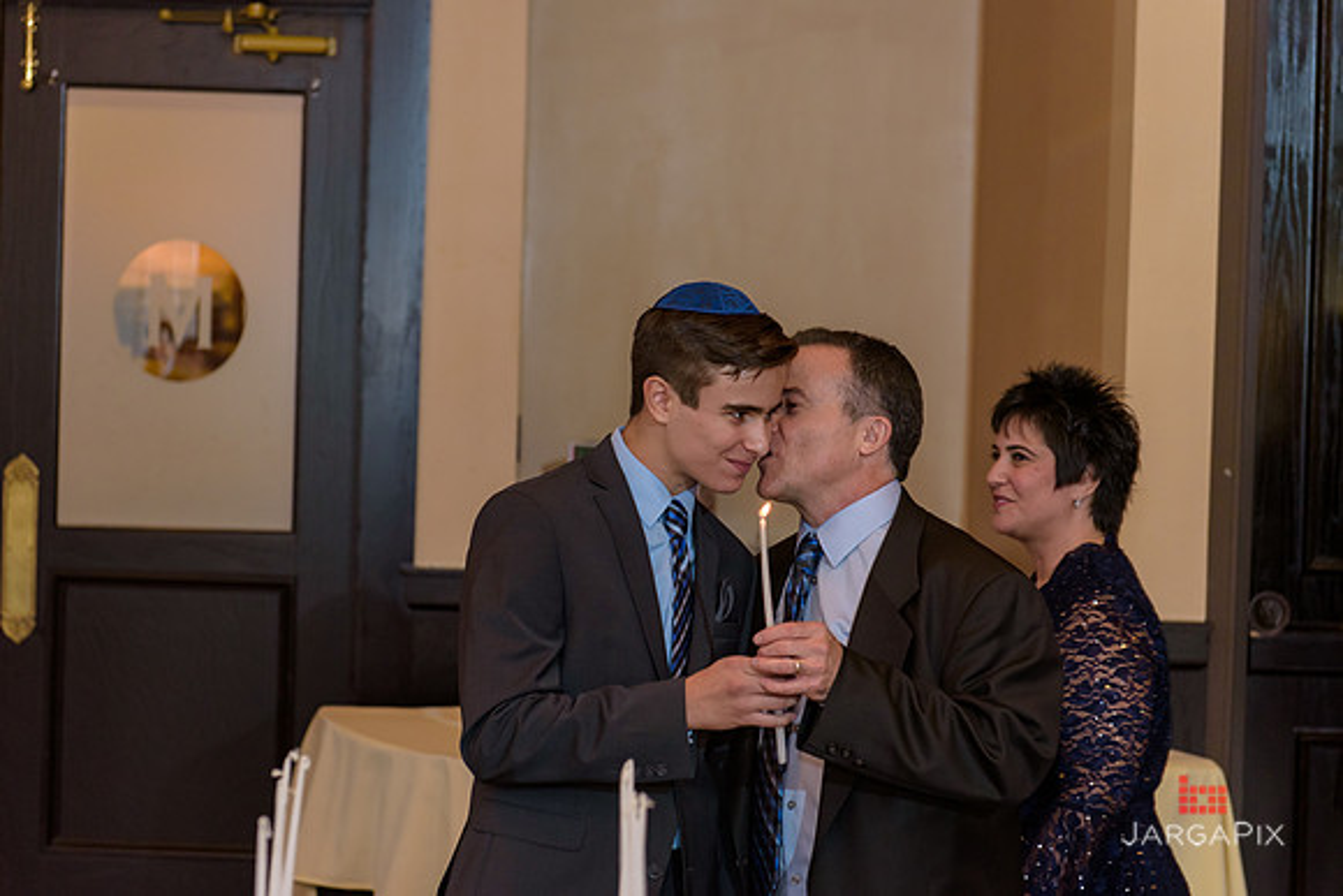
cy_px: 448
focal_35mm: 70
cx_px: 672
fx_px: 2612
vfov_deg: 19.5
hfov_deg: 28.8
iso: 1600
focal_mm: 70
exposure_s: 1/125
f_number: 3.2
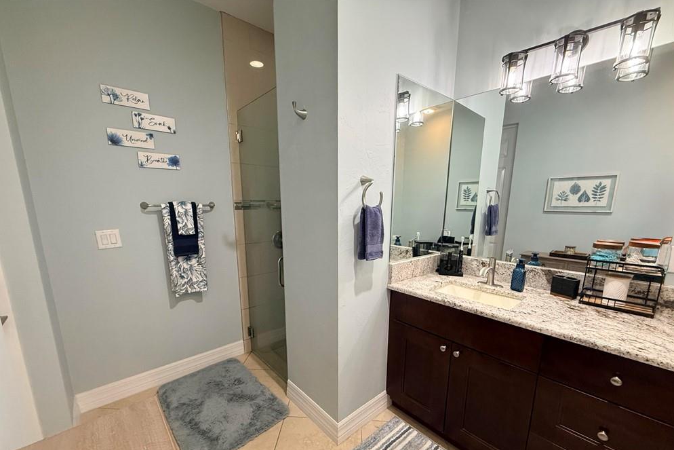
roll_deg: +0.0
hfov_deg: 100.4
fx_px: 281
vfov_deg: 76.9
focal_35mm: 15
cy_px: 257
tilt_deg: -10.8
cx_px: 336
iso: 320
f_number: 2.2
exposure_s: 1/120
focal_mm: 2.22
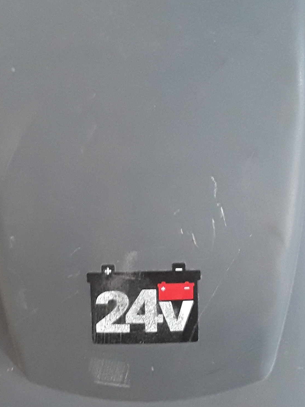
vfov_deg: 31.2
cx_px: 142
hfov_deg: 23.7
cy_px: 217
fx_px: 728
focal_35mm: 62
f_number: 1.9
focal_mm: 2.9
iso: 200
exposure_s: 1/30
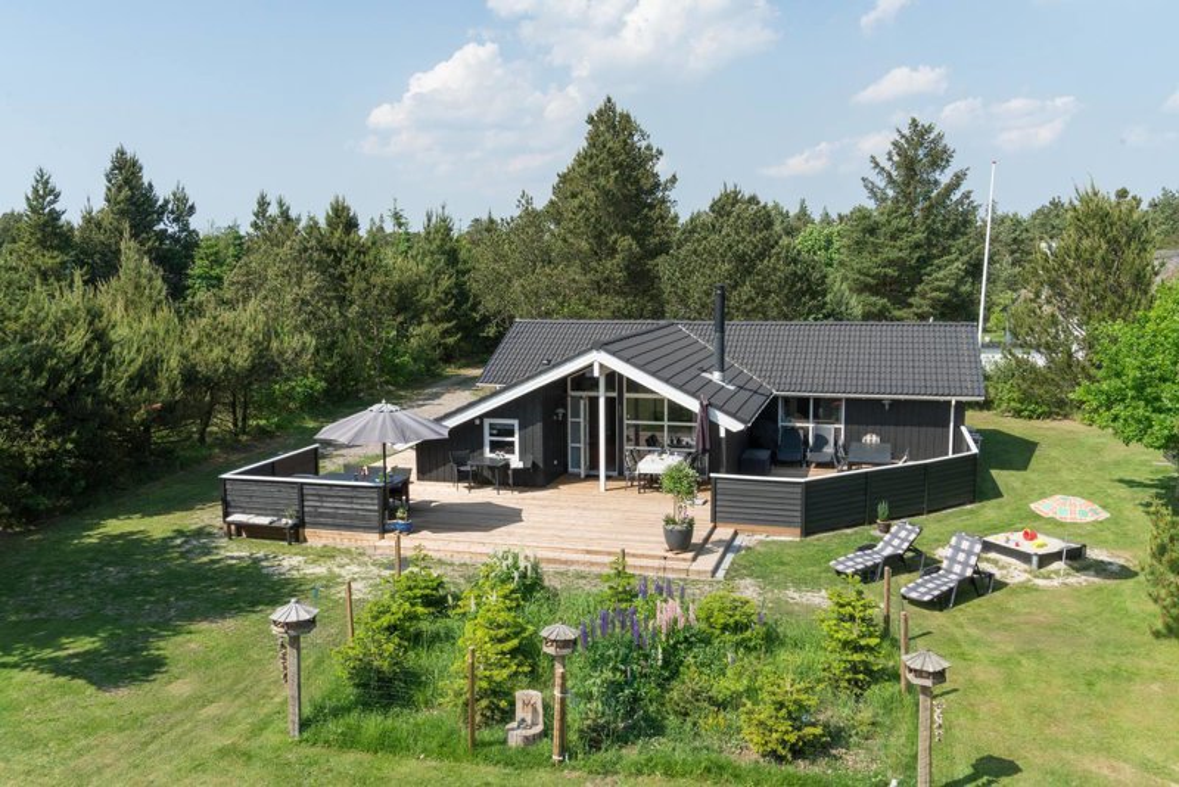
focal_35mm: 30
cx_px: 590
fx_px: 983
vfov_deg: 43.6
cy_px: 394
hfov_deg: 61.9
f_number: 14
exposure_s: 1/800
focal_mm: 30
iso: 1250
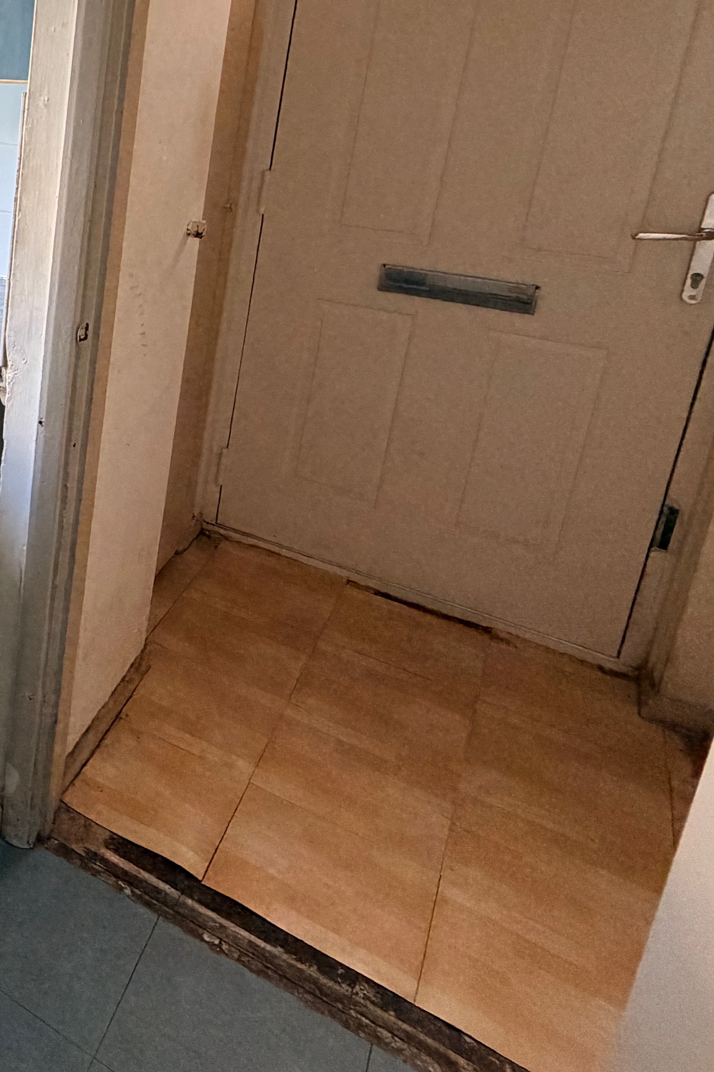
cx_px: -267
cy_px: 269
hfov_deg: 30.6
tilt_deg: -14.3
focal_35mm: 31
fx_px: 922
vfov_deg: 57.3
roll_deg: +0.2
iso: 320
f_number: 2.2
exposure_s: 1/73
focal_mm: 2.22
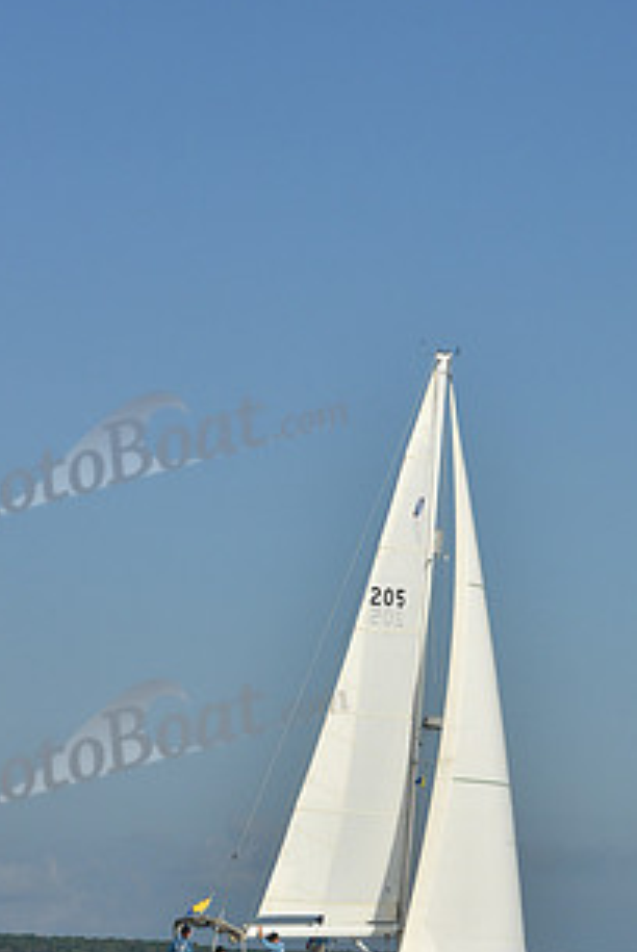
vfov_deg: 15.2
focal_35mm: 133
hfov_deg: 10.3
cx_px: 511
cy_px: 865
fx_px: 3522
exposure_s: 1/800
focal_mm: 70
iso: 320
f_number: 13
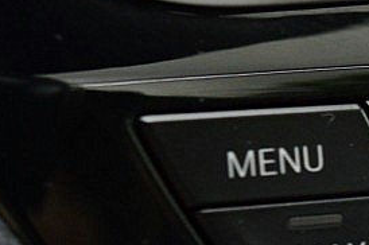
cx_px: 869
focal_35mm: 178
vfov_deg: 7.7
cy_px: 112
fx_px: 1822
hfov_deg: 10.2
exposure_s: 1/60
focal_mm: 20
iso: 800
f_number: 5
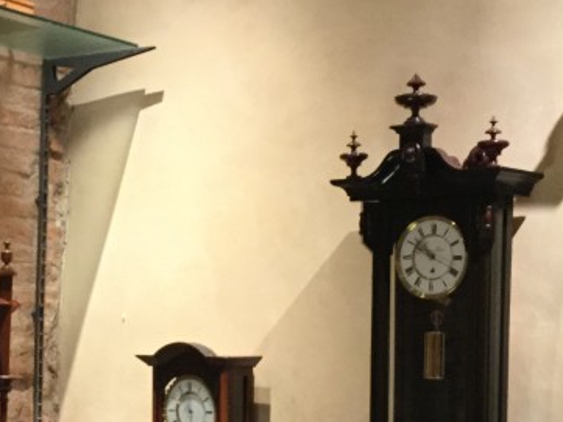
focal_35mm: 88
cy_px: 371
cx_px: 168
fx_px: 1432
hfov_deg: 22.1
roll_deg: -2.8
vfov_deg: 16.6
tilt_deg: -0.4
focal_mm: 3.3
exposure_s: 1/33
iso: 160
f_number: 2.4
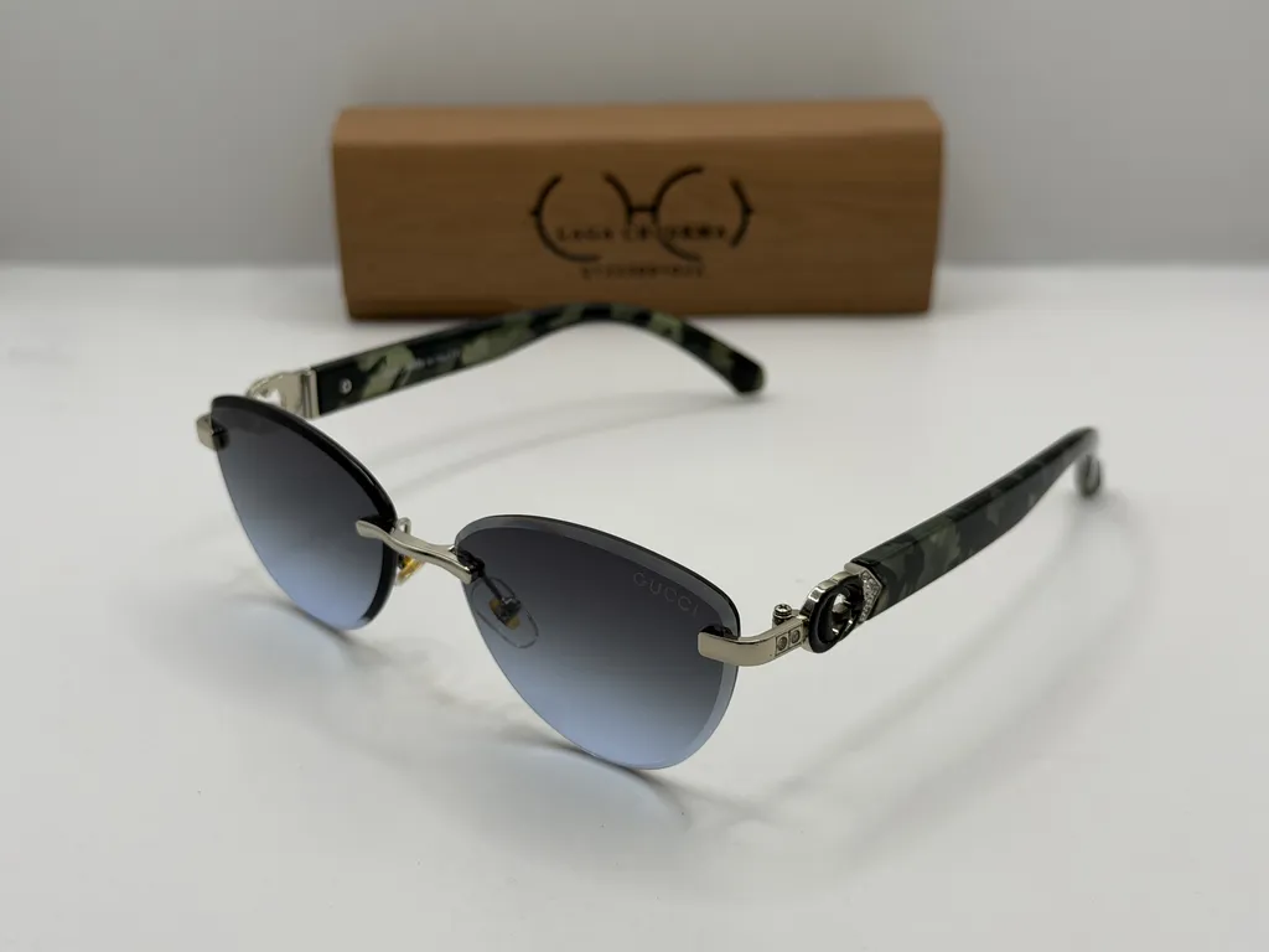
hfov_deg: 39.7
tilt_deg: -24.0
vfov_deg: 30.3
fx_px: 1760
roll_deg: +1.5
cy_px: 476
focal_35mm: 48
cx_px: 634
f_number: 1.78
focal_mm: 6.76
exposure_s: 1/541
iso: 80
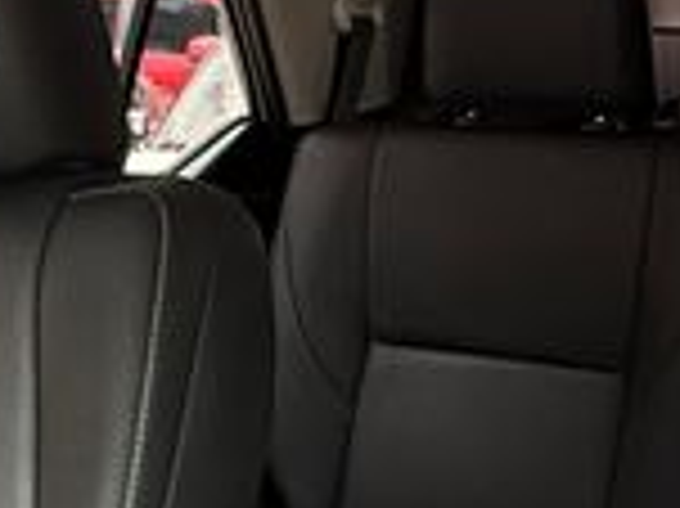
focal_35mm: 89
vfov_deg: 16.1
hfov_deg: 22.0
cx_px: 365
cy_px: 553
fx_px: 1747
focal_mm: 2.22
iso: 400
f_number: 2.2
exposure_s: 1/67
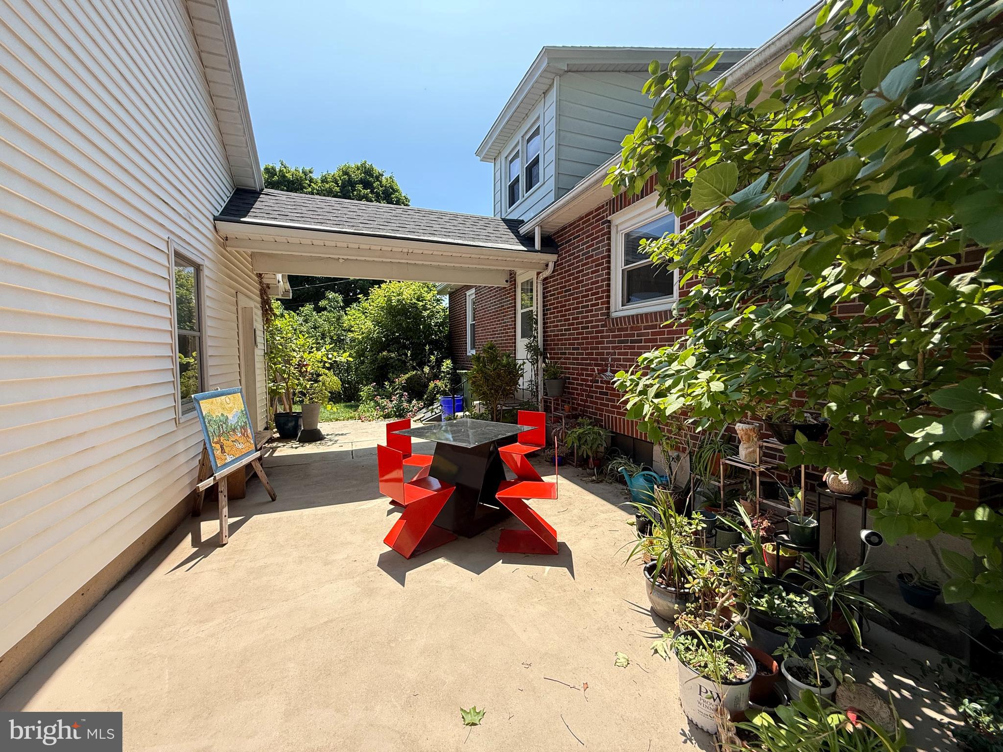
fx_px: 406
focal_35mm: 14
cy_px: 376
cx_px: 502
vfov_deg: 85.7
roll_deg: -0.3
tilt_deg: -2.8
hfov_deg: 102.1
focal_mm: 2.22
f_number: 2.2
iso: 64
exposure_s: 1/540
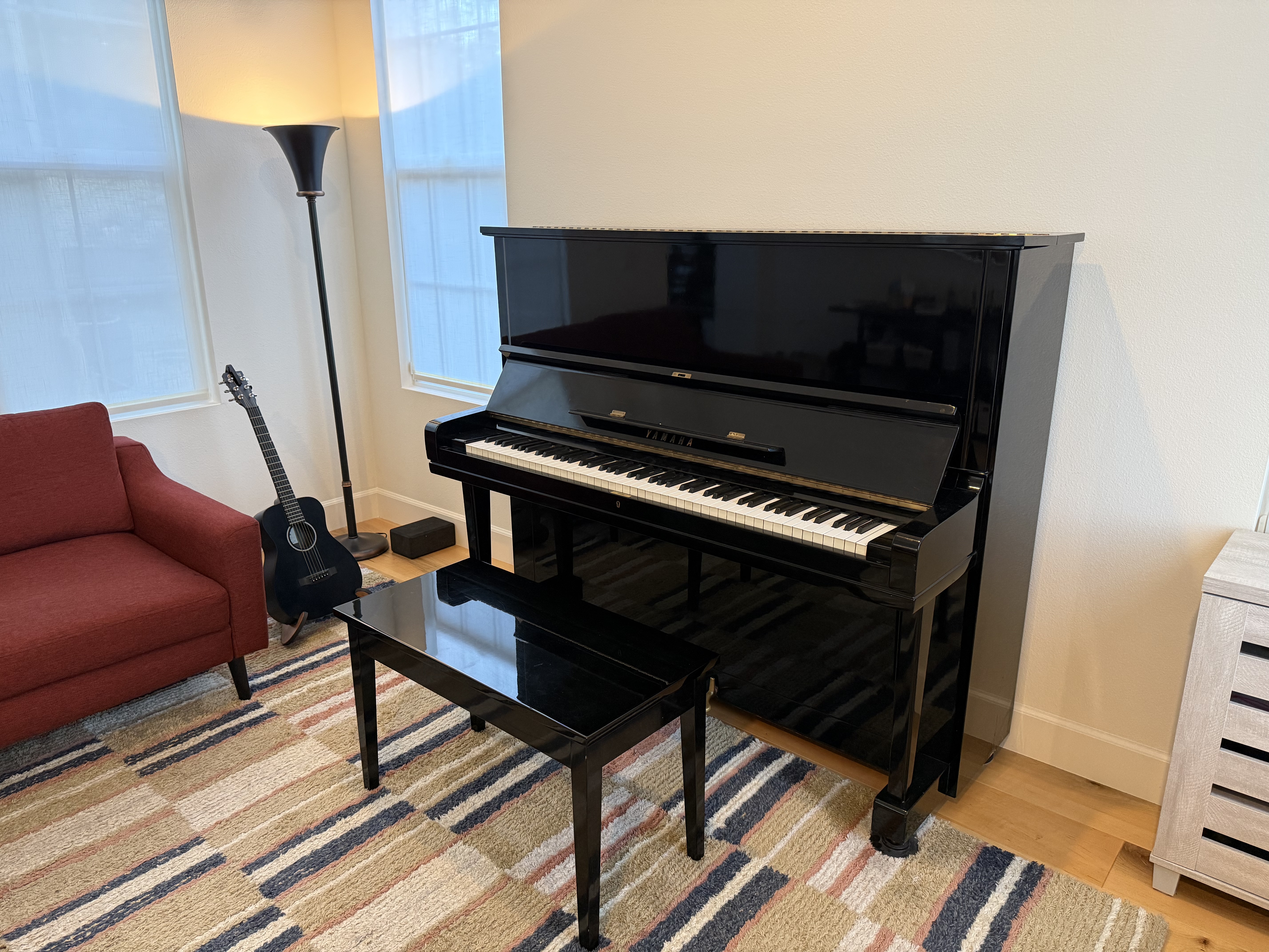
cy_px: 476
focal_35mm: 24
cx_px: 634
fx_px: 880
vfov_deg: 56.8
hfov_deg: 71.6
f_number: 1.78
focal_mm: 6.76
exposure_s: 1/60
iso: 320
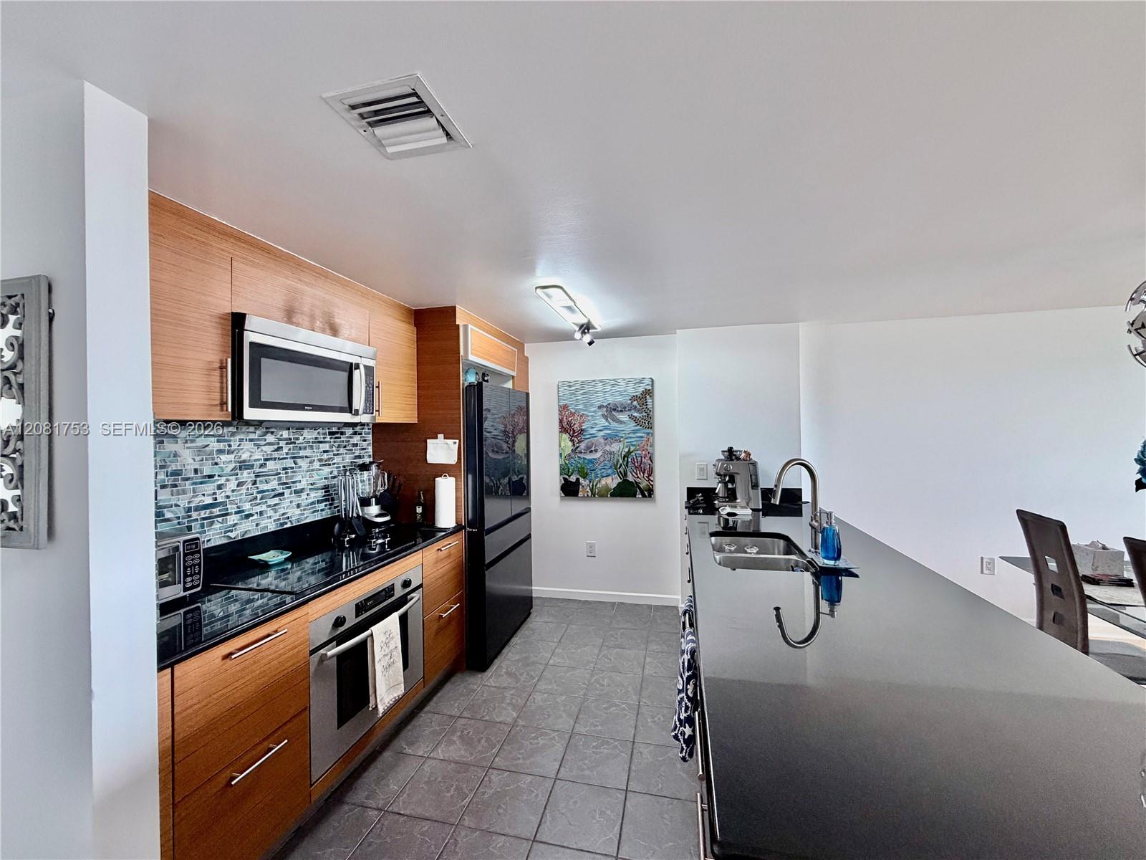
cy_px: 430
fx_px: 463
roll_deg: +1.1
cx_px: 573
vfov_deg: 85.7
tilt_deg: -0.4
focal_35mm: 14
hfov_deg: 102.1
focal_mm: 2.22
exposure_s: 1/94
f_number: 2.2
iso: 320
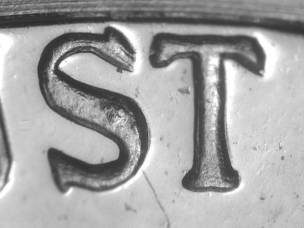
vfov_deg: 9.8
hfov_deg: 13.0
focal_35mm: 152
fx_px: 1335
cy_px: 114
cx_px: 152
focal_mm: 31.5
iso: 100
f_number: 5
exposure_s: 1/11.3
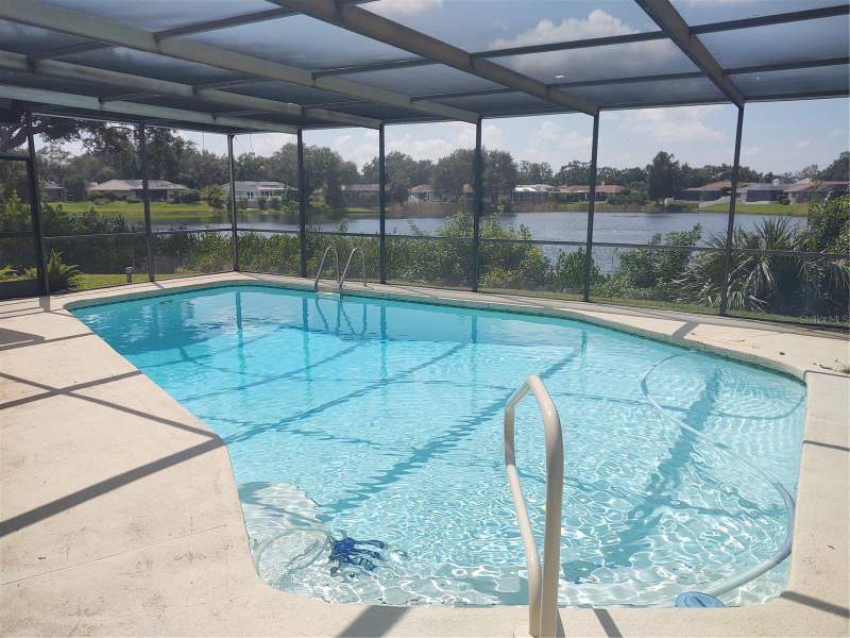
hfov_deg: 65.3
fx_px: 663
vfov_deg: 51.4
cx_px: 425
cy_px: 319
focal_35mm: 27
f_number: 1.7
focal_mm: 4.75
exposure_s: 1/4800
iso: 100
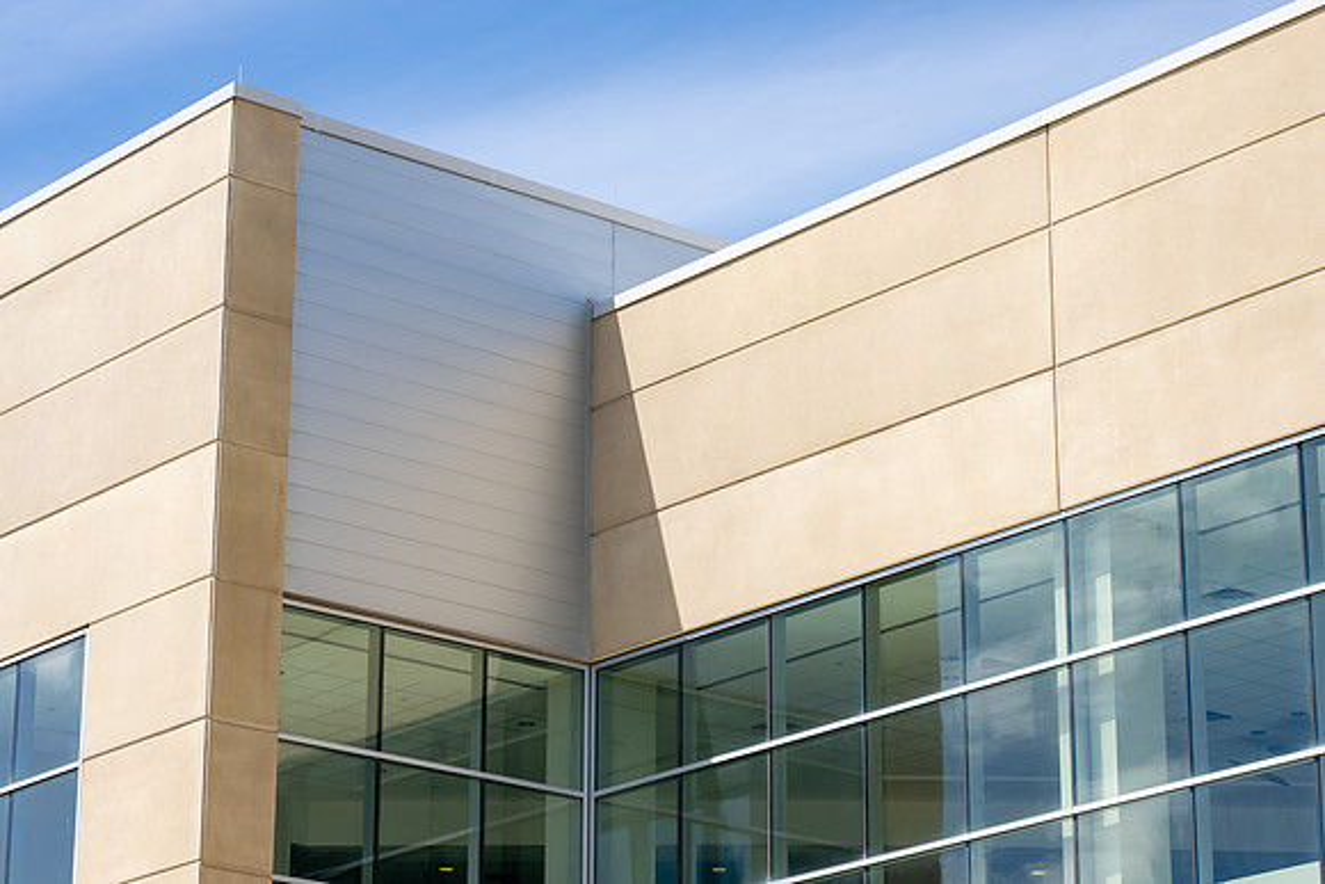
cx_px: 662
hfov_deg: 19.5
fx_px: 3865
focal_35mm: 105
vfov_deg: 13.0
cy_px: 442
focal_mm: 105
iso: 100
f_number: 8
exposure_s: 1/200
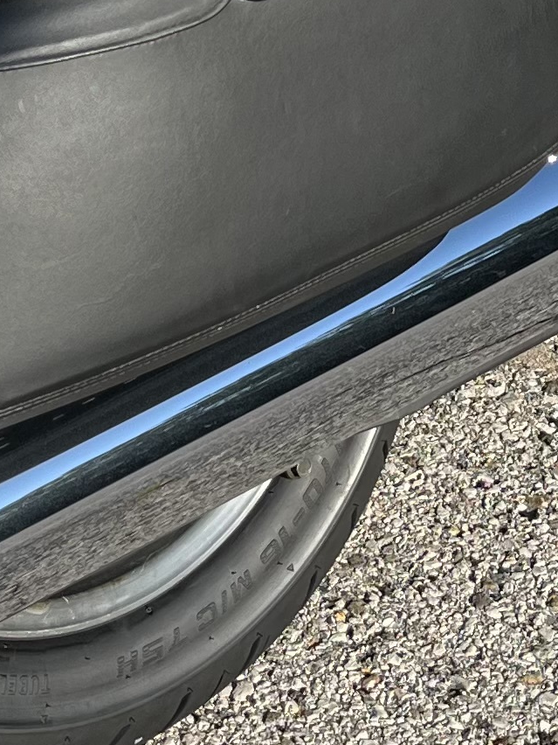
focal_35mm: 123
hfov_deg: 12.0
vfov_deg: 15.2
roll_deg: -1.1
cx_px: 444
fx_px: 2644
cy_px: -263
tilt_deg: -18.6
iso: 50
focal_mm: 5.1
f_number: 1.6
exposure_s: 1/2137
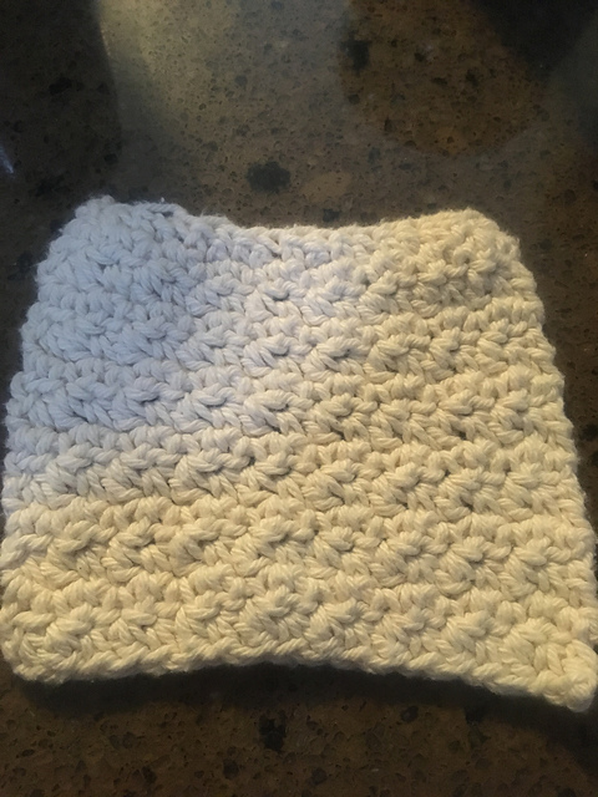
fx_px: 668
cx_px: 299
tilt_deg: -72.1
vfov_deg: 61.7
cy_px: 398
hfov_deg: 48.2
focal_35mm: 29
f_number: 2.2
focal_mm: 4.15
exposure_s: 1/15
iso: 250
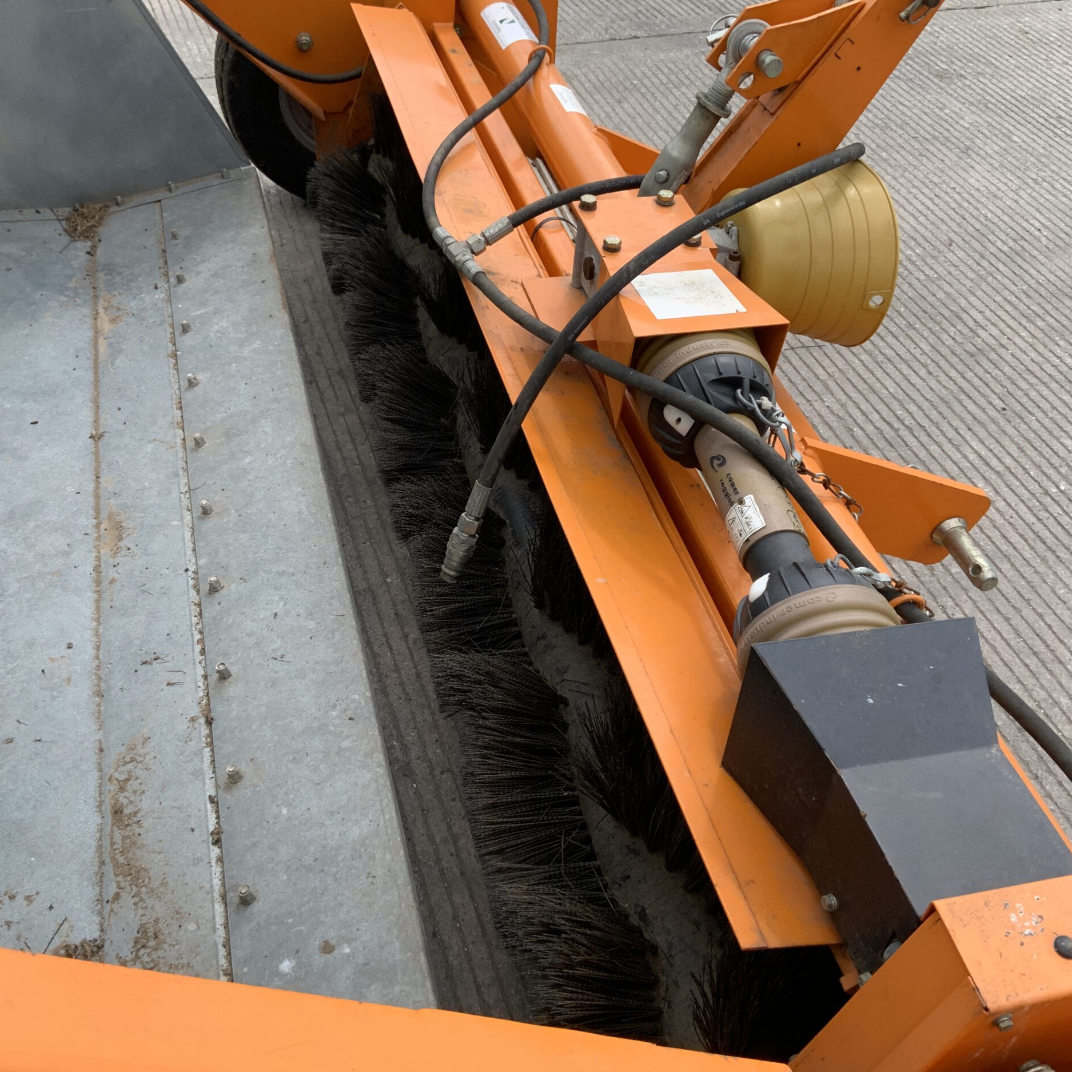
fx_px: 1226
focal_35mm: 35
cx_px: 533
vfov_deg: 47.2
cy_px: 545
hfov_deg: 47.2
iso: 16
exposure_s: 1/883
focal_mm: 3
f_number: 1.8
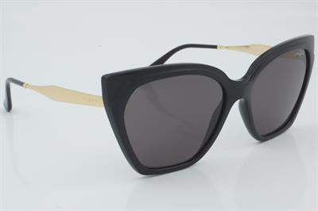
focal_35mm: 75
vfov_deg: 18.2
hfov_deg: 27.0
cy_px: 106
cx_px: 159
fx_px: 662
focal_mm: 50
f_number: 32
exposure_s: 1/3
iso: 100
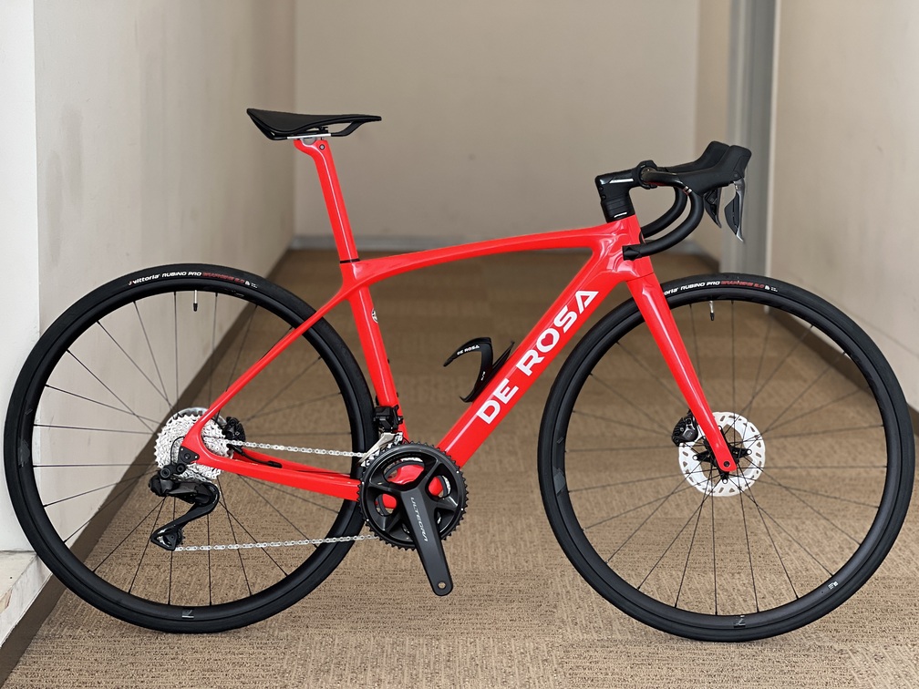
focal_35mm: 77
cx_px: 460
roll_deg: -0.7
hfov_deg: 25.3
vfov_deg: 19.1
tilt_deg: -7.8
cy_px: 344
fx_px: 2044
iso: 160
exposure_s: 1/121
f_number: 2.8
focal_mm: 9
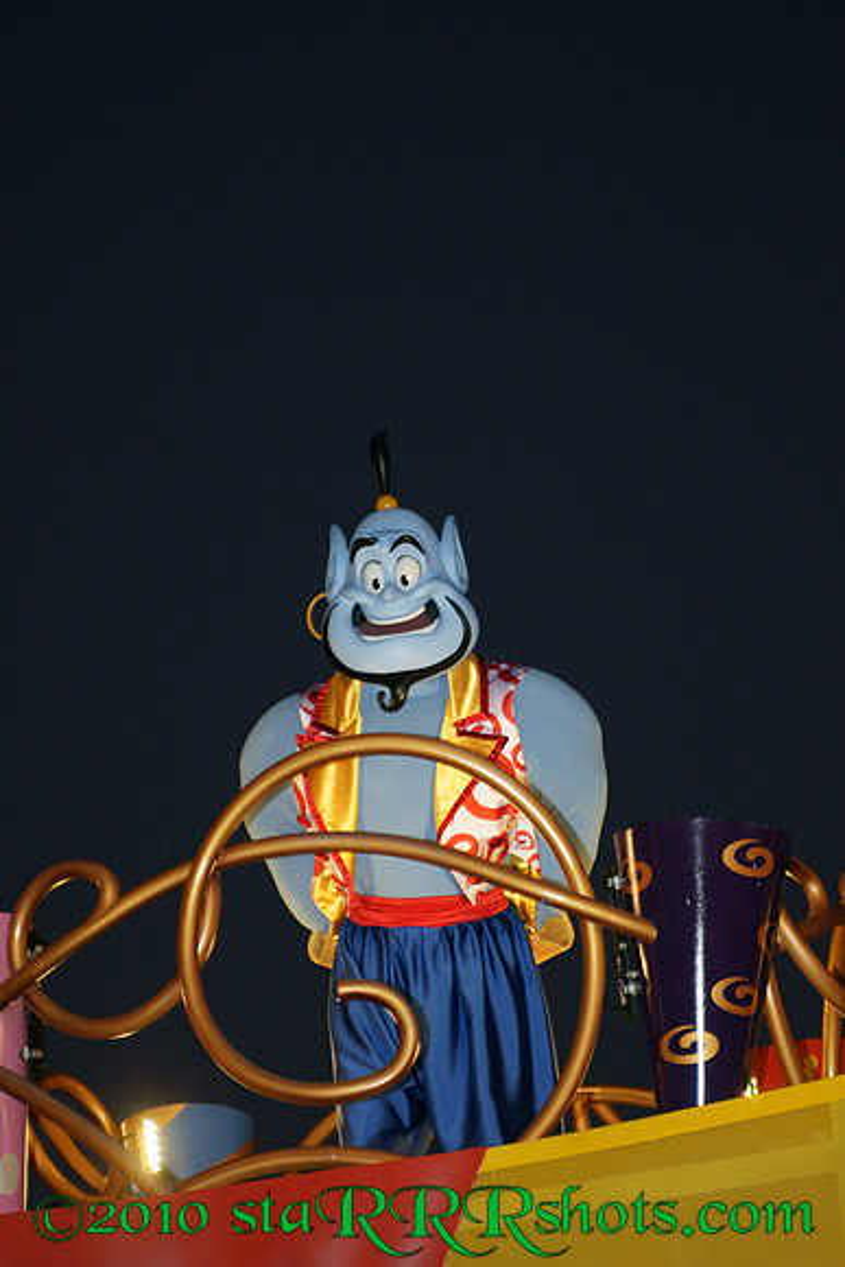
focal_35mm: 112
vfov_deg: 18.2
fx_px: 3958
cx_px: 422
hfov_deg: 12.2
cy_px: 634
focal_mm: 75
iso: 800
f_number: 2.8
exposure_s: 1/125
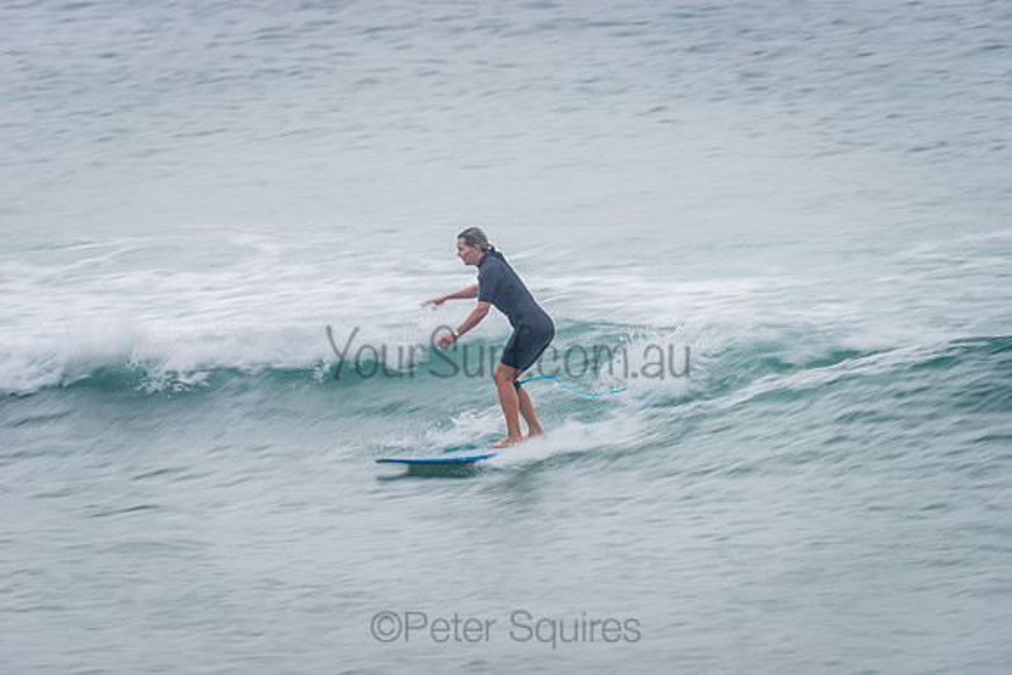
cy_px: 338
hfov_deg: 4.1
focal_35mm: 500
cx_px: 506
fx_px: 14058
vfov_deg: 2.8
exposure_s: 1/30
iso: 64
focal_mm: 500
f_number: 8
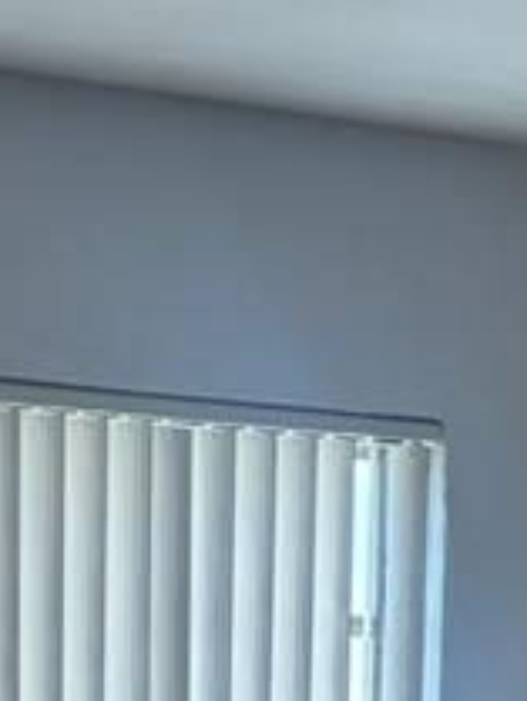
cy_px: 1298
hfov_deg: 10.8
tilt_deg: -8.5
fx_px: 2798
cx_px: 299
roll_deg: -1.3
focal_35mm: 138
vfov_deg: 12.8
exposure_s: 1/167
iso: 80
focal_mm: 6.76
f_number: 1.78
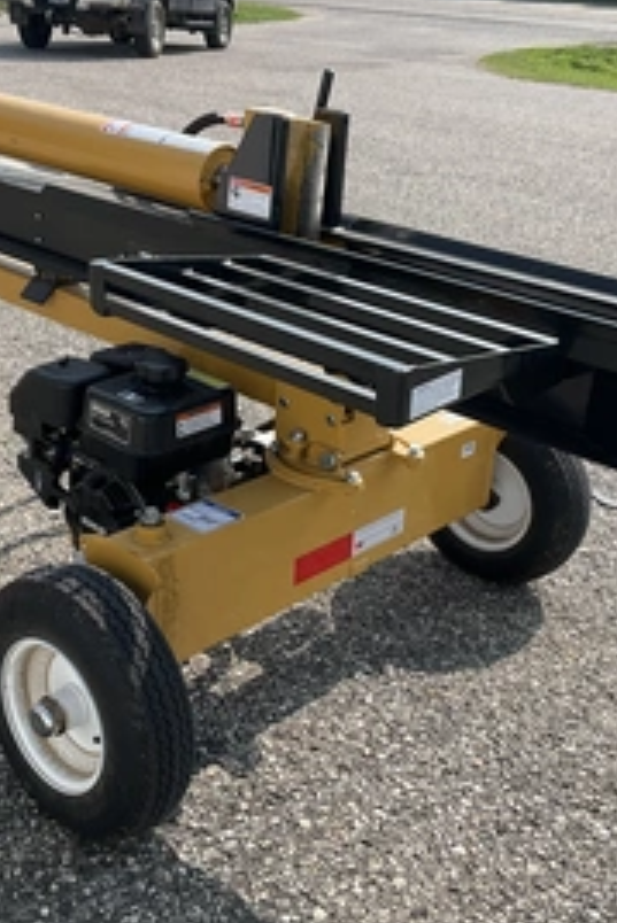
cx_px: 272
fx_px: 1155
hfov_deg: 29.9
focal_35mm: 45
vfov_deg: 43.6
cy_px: 462
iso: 25
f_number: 1.8
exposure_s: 1/1144
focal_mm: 3
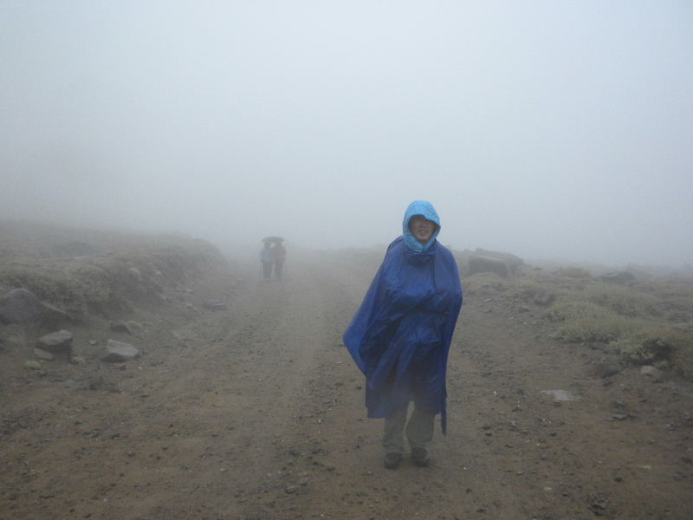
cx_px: 346
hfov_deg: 50.1
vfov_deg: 38.7
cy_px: 260
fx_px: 741
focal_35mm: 37
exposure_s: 1/55
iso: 273
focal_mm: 6.6
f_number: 3.5
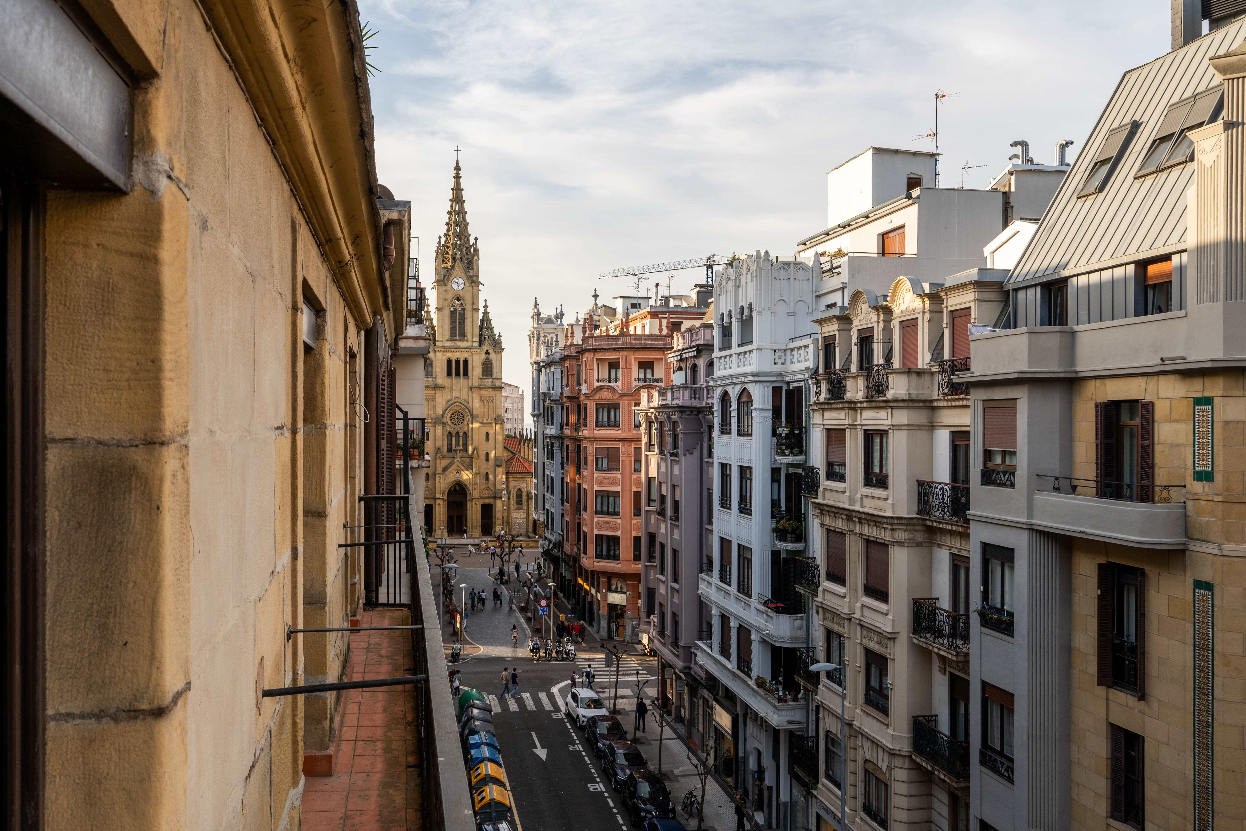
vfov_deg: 43.6
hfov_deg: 61.9
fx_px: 1038
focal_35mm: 30
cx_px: 623
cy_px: 416
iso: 200
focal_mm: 30
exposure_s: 1/250
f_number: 8
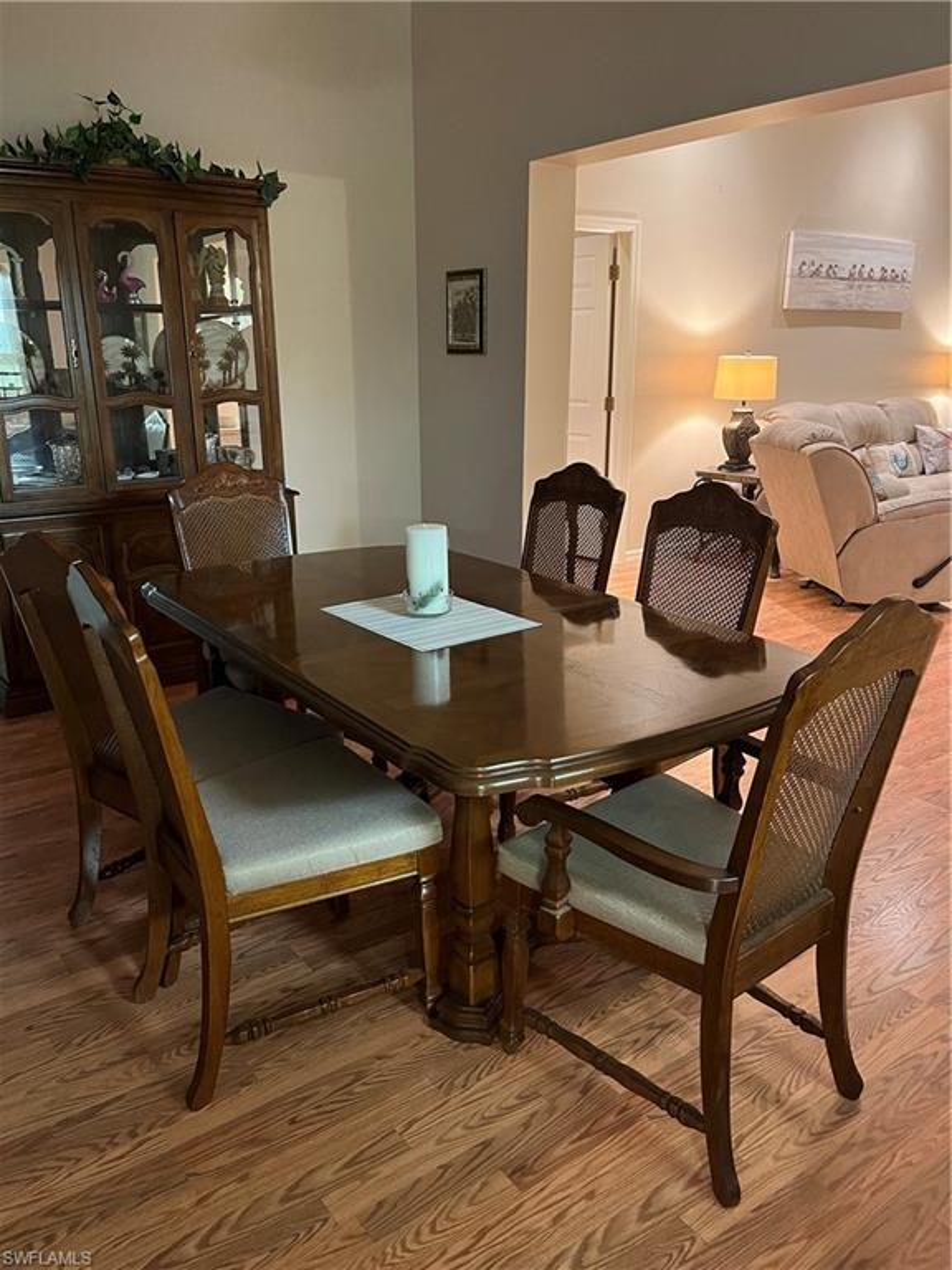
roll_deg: +0.5
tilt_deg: -17.0
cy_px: 635
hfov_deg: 53.1
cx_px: 476
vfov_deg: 67.3
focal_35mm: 26
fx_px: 953
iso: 640
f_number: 1.6
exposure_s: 1/40
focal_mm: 5.1
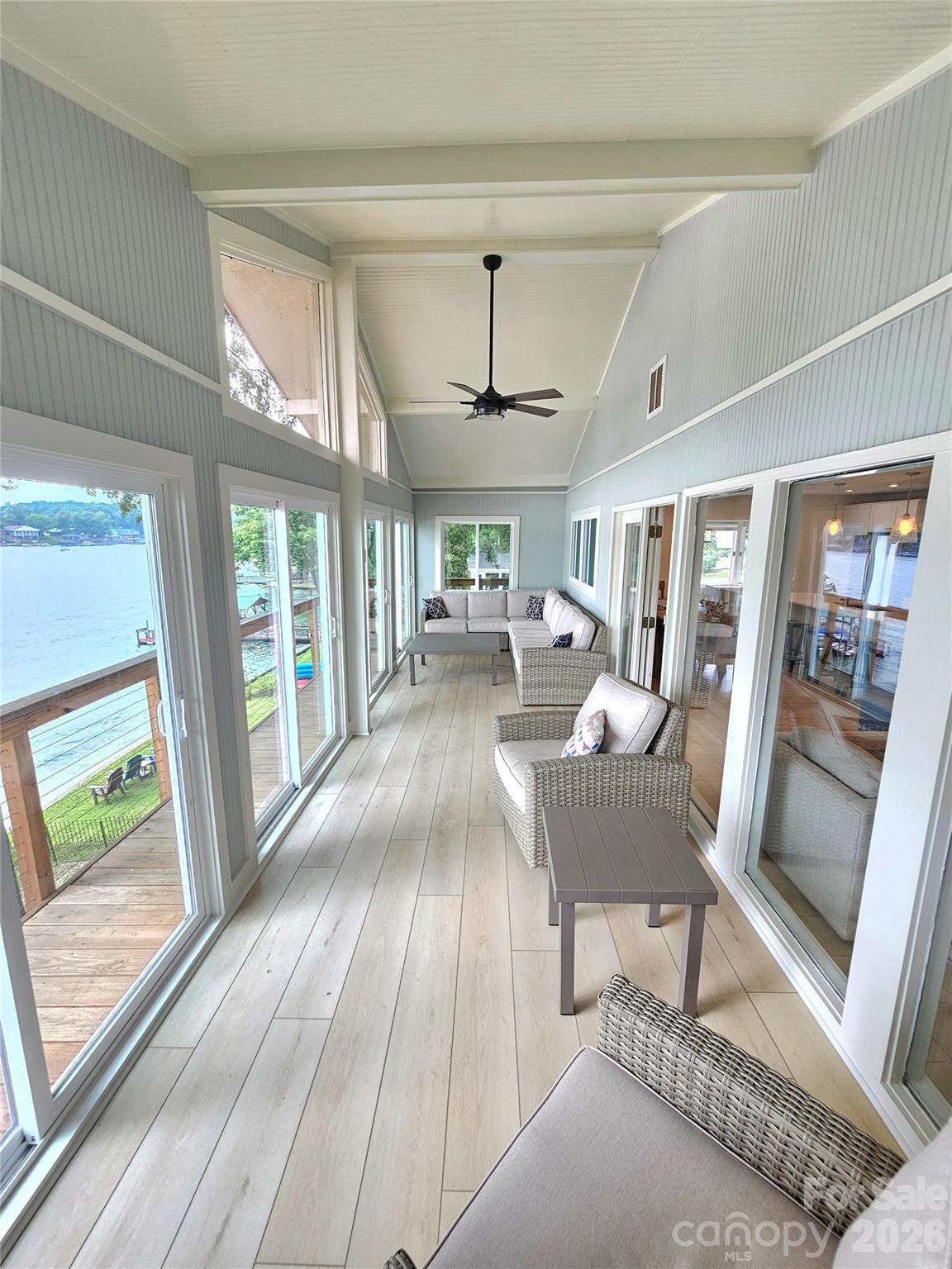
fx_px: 477
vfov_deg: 106.2
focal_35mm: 13
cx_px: 476
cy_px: 634
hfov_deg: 89.9
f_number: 2.2
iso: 50
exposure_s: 1/60.2
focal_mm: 2.2
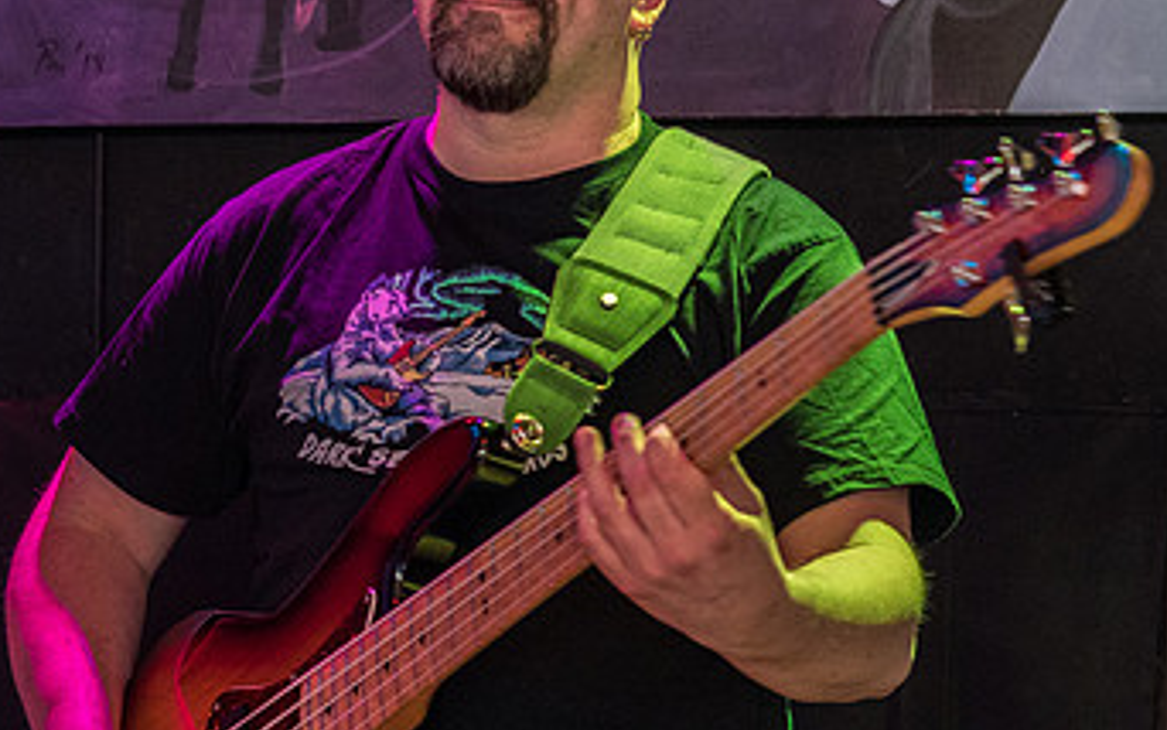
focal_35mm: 228
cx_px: 483
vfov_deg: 5.8
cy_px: 271
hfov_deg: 9.2
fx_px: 7254
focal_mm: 52
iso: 1250
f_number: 2.8
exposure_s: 1/25
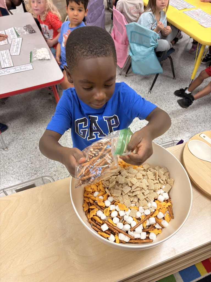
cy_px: 141
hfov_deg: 53.1
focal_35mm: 26
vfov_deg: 67.3
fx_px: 211
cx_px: 106
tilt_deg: -49.6
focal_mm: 5.96
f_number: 1.6
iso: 80
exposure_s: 1/60
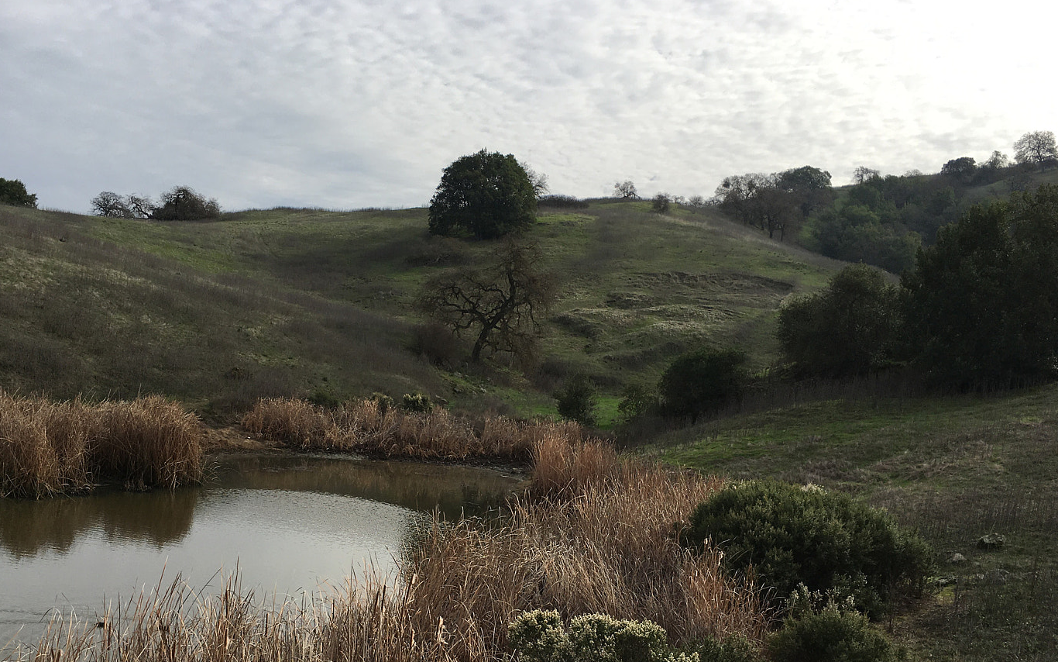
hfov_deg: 53.9
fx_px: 1038
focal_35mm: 36
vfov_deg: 35.0
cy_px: 443
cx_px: 462
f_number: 2.2
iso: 25
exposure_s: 1/1672
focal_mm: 4.15
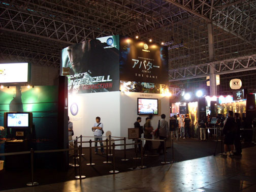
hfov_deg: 52.6
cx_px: 128
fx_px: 259
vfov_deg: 40.7
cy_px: 96
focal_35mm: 35
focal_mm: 5.7
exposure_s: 1/8
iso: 141
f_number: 2.8
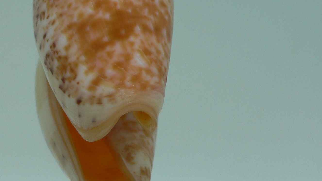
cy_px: 46
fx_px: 495
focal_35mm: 58
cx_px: 101
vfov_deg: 20.6
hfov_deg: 35.6
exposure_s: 1/60
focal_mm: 4.6
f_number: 2.8
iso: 80
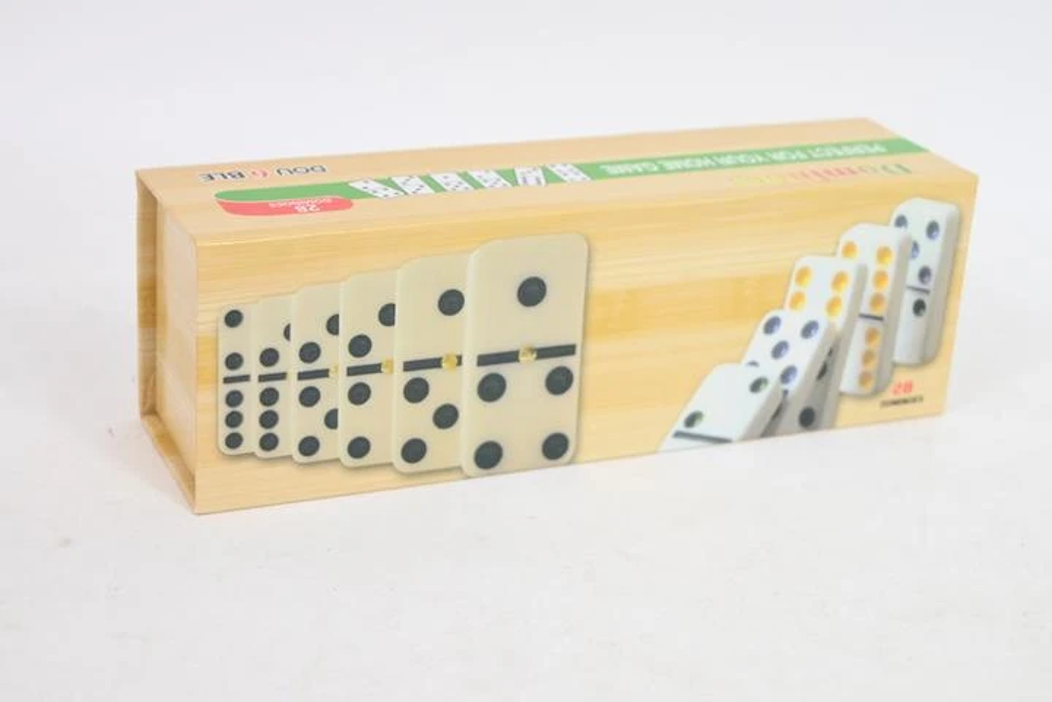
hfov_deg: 29.2
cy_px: 351
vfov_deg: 19.7
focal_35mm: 69
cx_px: 526
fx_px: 2016
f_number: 6
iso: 800
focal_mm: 46
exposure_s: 1/125
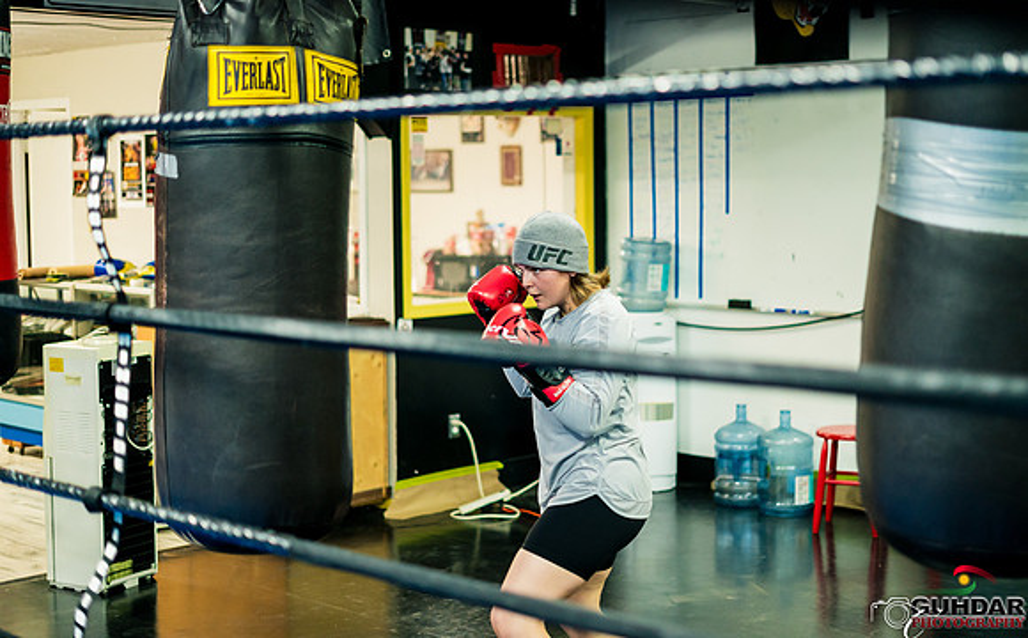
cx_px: 555
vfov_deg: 23.4
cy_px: 268
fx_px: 1541
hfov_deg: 36.9
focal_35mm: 55
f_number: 1.8
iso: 2000
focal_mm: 50
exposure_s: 1/400
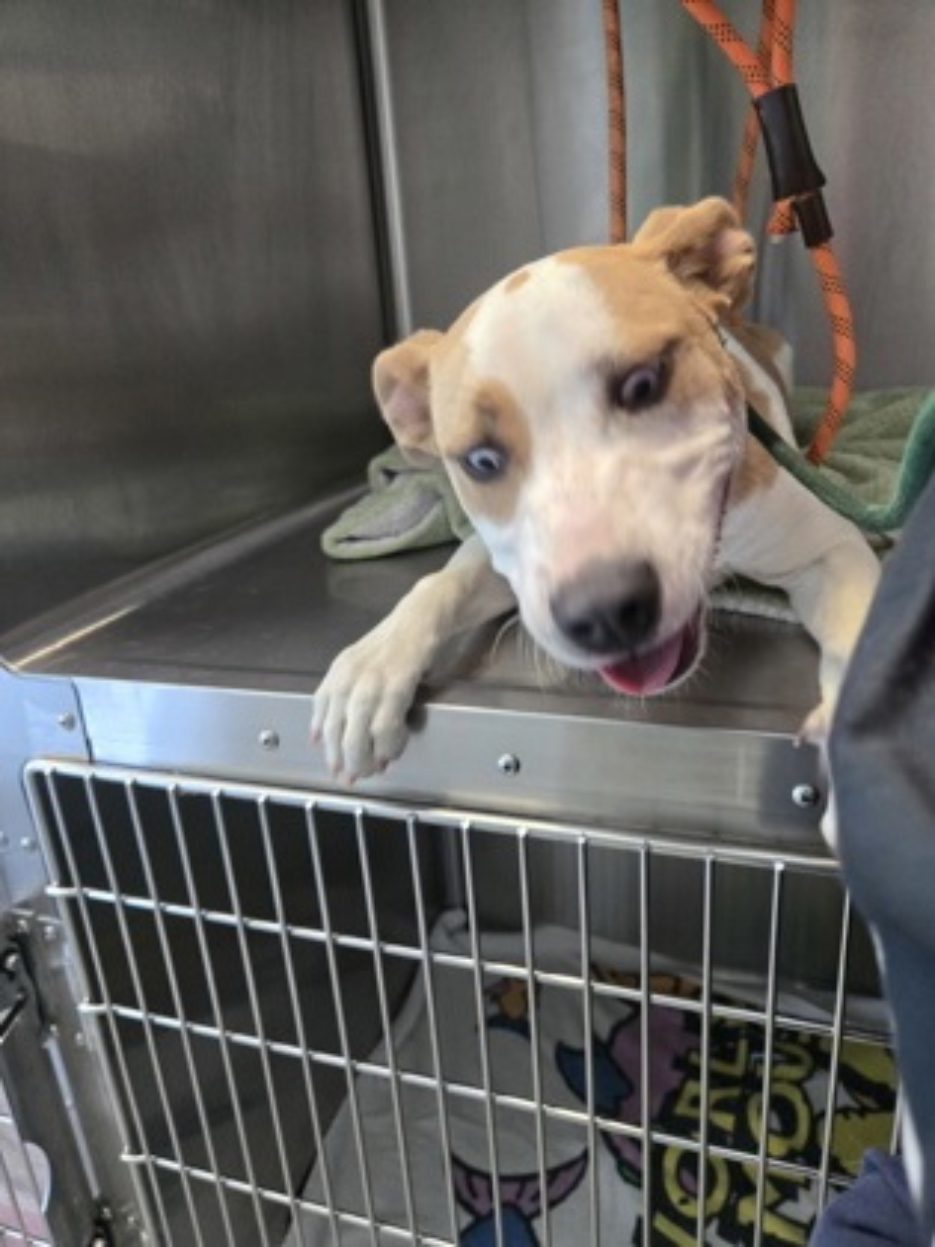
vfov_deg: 73.9
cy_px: 624
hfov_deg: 58.9
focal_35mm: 23
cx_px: 468
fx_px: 828
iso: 400
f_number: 1.8
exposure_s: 1/120
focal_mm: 5.4
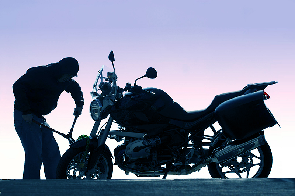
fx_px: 1204
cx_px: 148
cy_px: 98
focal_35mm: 147
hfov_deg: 14.0
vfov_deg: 9.3
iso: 100
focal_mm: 98
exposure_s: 1/1250
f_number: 4.5
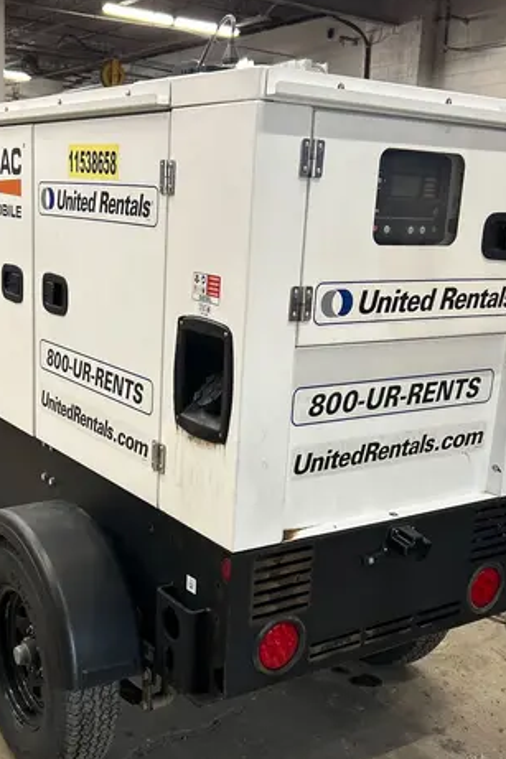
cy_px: 434
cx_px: 206
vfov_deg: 45.3
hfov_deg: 31.1
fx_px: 907
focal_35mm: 43
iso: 250
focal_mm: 5.7
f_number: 1.5
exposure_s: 1/60
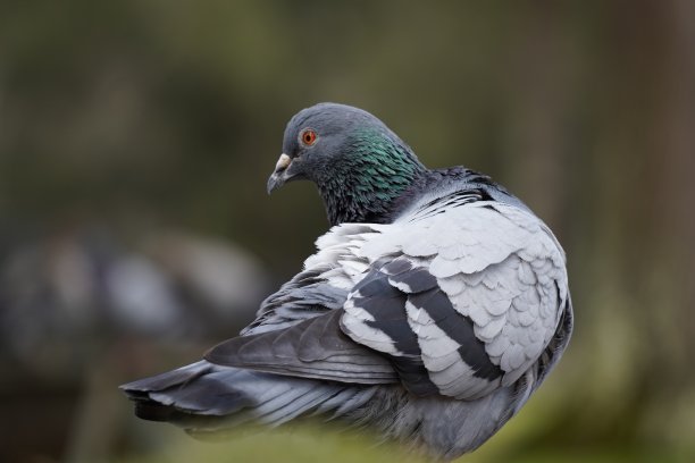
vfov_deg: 4.9
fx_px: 5386
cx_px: 348
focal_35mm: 279
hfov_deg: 7.4
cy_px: 232
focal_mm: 186
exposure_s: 1/250
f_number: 5.6
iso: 200
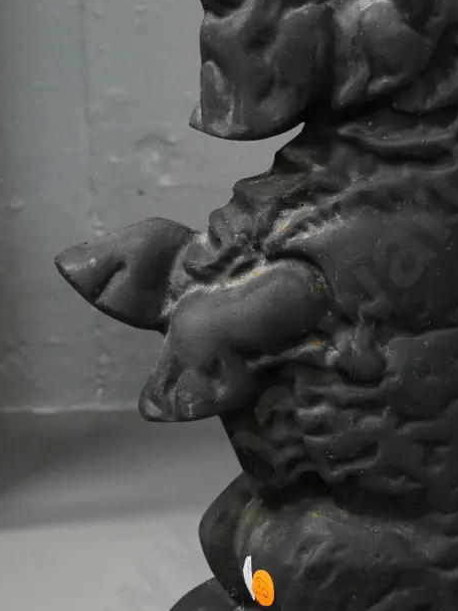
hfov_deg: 16.1
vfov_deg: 21.5
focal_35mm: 91
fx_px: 1605
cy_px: 292
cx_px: 373
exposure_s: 1/100
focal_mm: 27
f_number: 4.6
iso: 3200
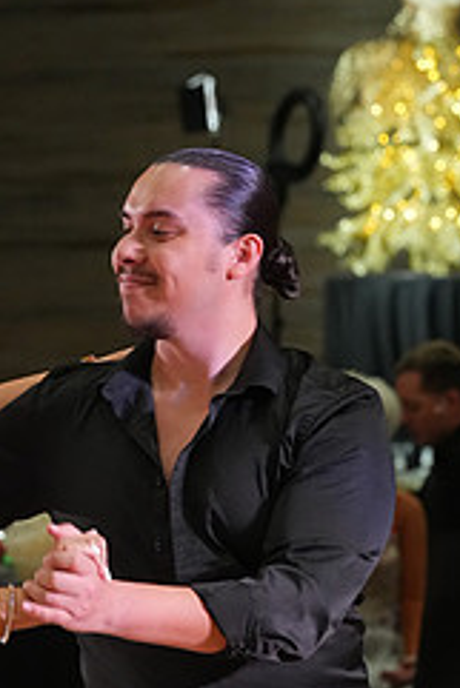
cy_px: 791
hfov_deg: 4.4
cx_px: -21
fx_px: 6028
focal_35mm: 315
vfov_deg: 6.5
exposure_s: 1/200
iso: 3200
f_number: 5.6
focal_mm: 131
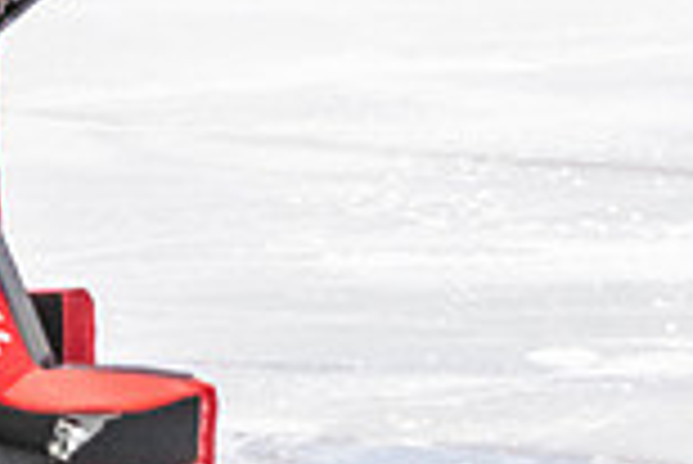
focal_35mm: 611
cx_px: 1499
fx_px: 11773
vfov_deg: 2.2
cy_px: -367
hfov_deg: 3.3
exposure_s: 1/640
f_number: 2.8
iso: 4000
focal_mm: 112
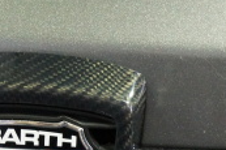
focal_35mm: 219
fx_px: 1372
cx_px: 22
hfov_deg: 9.4
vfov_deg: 6.2
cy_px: 177
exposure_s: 1/30
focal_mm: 43
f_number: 5.6
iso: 3200
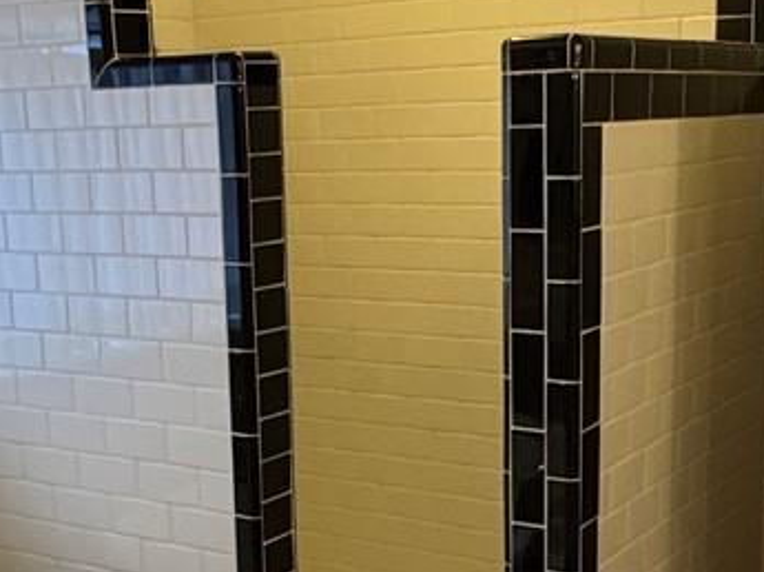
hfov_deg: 29.8
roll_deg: +2.0
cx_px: 352
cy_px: 412
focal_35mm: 65
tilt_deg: -11.9
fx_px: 1433
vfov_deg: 22.4
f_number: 2.2
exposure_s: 1/60
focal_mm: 2.22
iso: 400
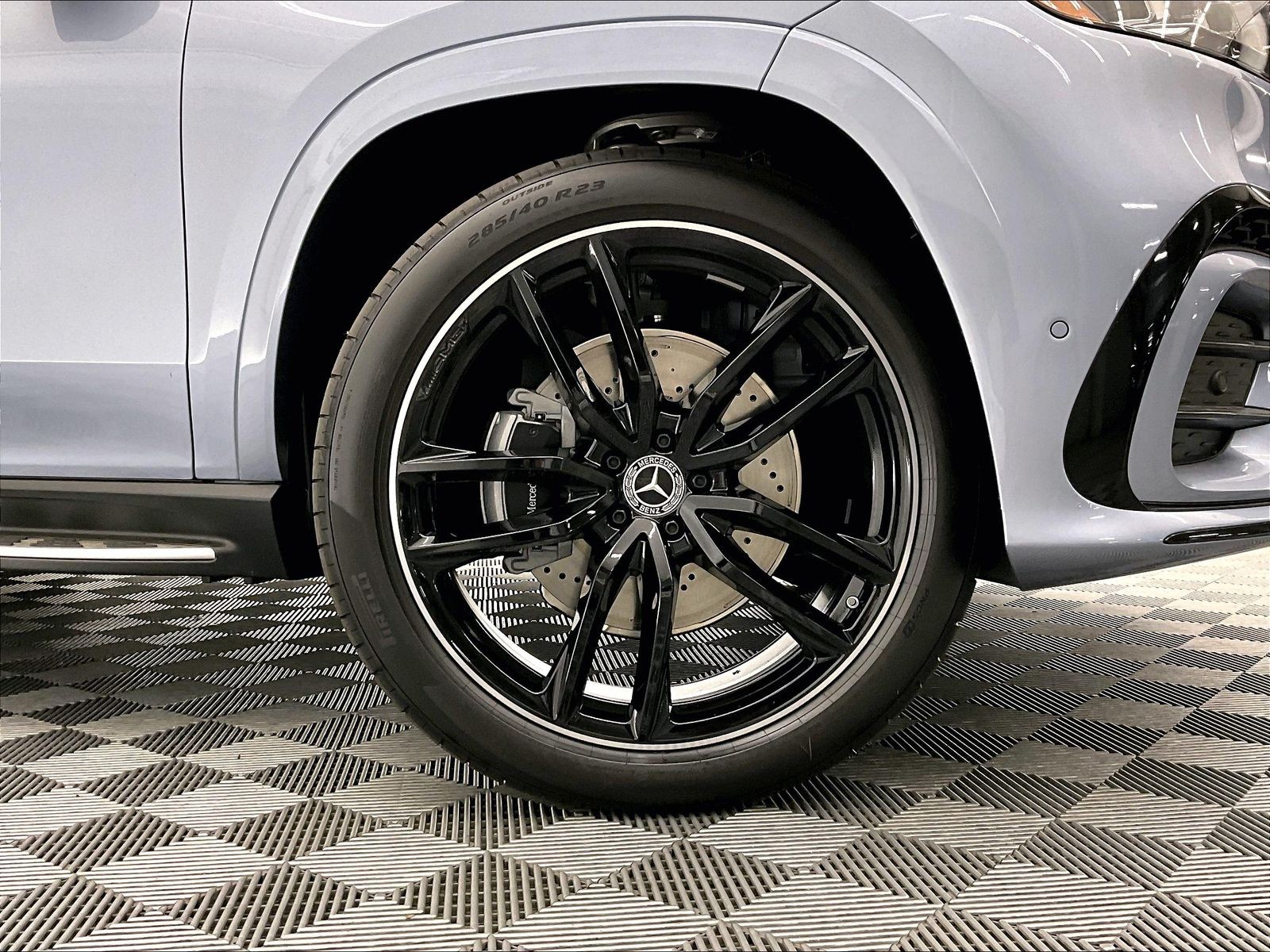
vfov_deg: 48.2
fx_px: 1064
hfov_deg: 61.7
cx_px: 635
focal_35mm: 29
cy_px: 476
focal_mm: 3
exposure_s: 1/60
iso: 125
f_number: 1.8
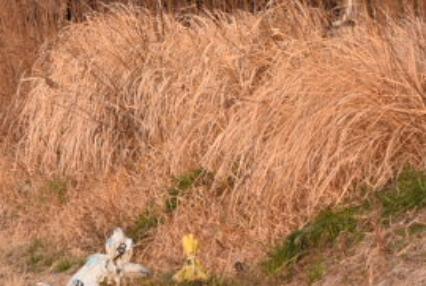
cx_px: 361
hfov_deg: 2.8
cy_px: -160
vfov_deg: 1.8
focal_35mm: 745
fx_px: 8835
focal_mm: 105
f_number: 4.5
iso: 400
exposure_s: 1/1000
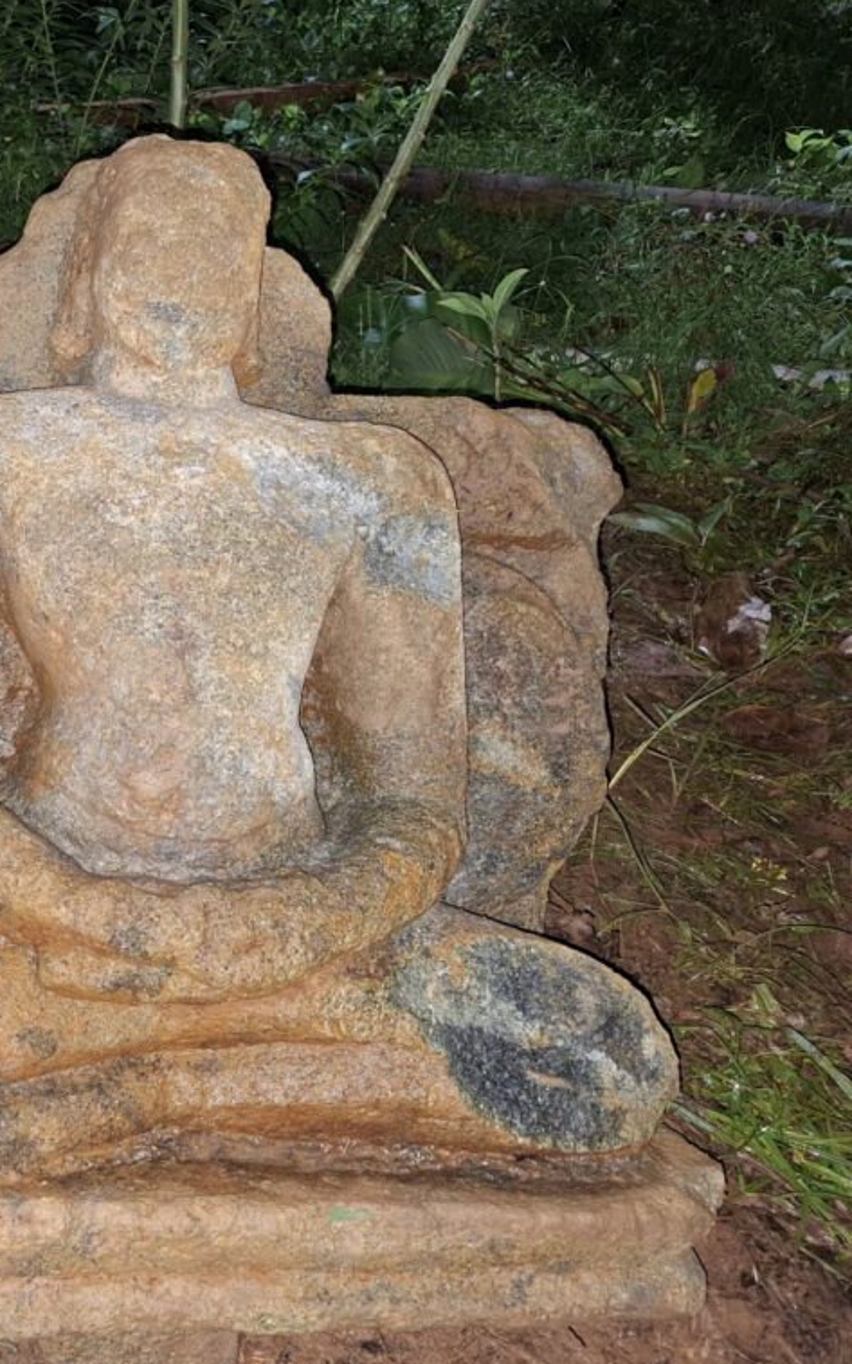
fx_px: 1226
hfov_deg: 35.0
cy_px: 685
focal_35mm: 33
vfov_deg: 58.1
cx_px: 16
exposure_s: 1/10
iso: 50
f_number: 1.8
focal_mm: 5.54
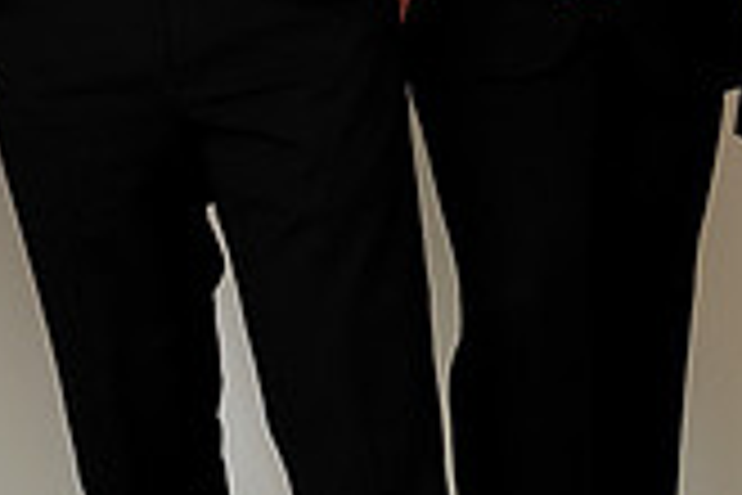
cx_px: 54
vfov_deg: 8.2
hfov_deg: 12.6
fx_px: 3339
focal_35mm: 162
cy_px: -367
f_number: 5.6
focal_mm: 46
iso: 200
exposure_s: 1/160
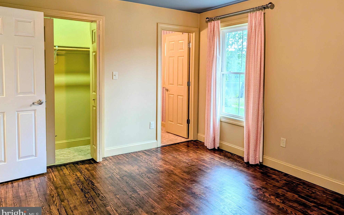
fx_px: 244
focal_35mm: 26
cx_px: 174
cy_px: 89
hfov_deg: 70.4
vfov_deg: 47.4
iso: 138
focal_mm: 6.9
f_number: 1.68
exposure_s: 1/120
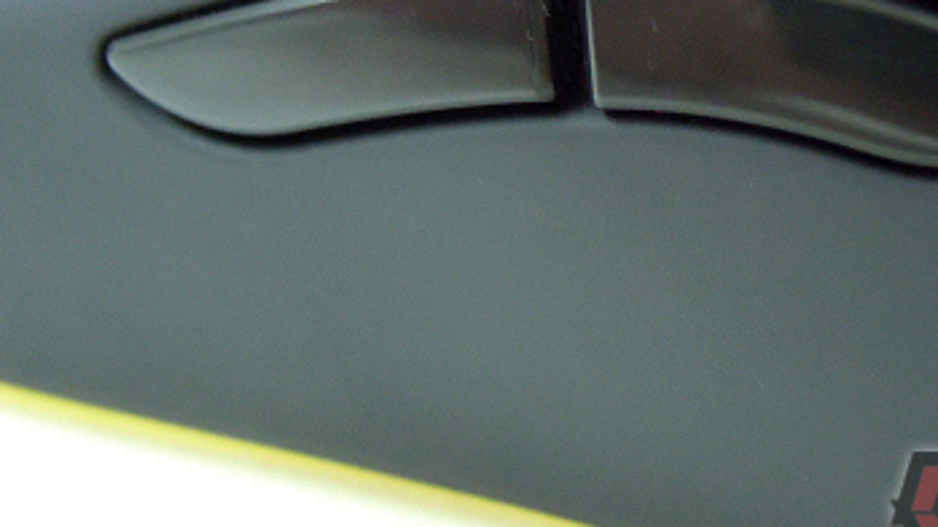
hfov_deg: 26.5
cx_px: 548
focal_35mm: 80
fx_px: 1989
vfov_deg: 14.9
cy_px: 48
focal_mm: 7.2
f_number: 2.6
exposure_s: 1/8
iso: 800
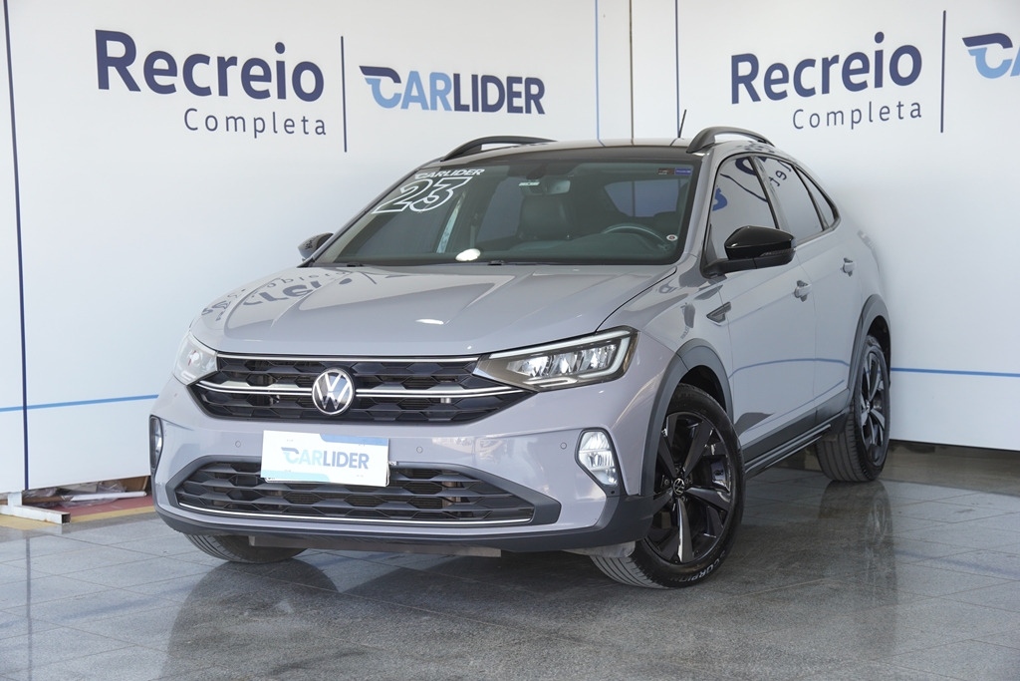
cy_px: 340
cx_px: 510
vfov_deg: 20.2
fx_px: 1913
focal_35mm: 68
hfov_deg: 29.9
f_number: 3.2
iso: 200
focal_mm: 45
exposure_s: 1/100
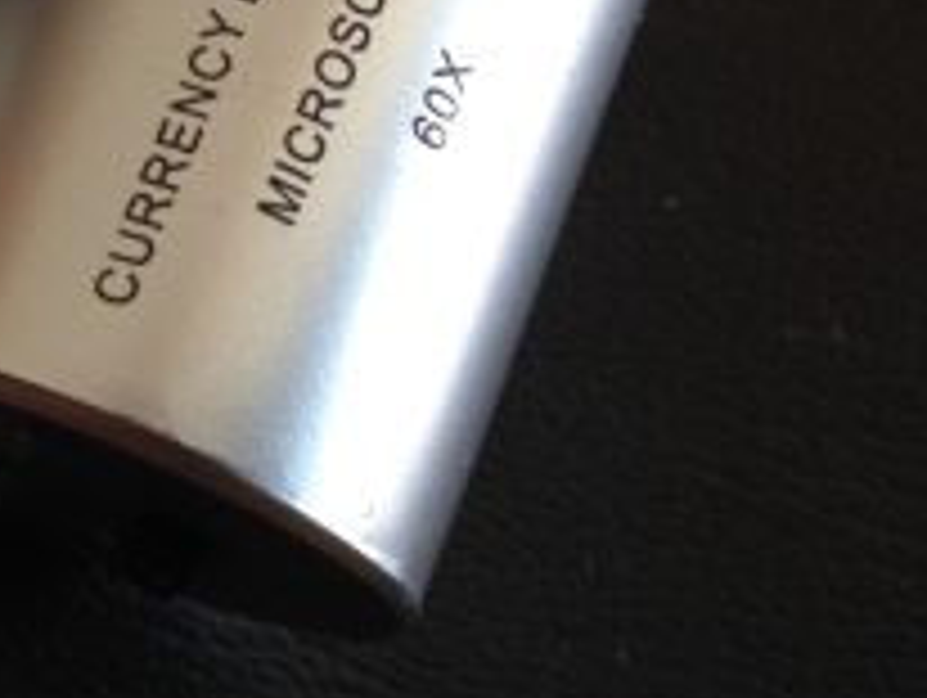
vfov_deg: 15.3
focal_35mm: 96
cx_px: -234
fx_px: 2574
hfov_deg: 19.1
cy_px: 122
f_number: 2.4
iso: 80
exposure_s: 1/120
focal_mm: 4.12
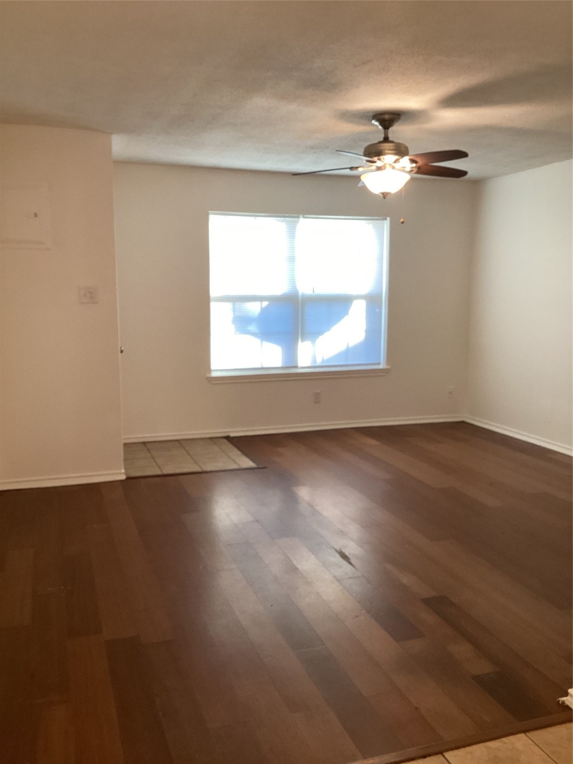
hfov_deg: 45.4
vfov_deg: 58.4
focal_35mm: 31
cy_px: 382
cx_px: 286
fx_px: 684
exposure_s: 1/60
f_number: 2.4
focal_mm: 3.3
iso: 100
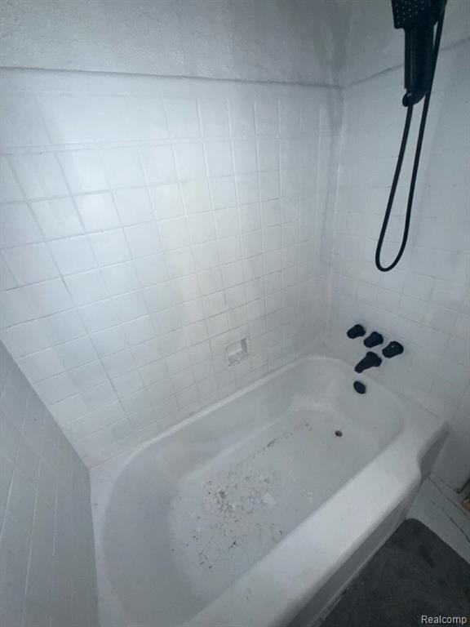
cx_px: 235
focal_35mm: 14
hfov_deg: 85.7
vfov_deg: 102.1
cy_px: 314
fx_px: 253
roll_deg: +4.8
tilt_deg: -28.6
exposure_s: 1/67
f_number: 2.2
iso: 80
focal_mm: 2.22
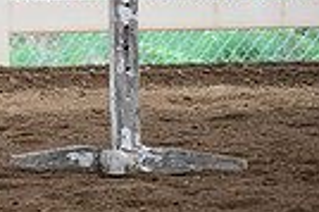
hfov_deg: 2.4
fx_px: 7664
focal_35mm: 866
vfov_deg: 1.6
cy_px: -142
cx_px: -314
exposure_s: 1/400
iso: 4000
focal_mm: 200
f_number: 4
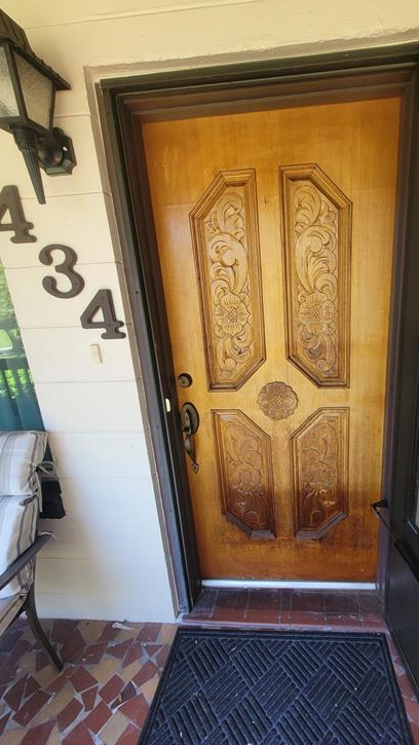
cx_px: 287
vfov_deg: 103.0
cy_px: 375
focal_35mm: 15
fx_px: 296
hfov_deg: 68.2
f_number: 2.2
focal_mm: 1.74
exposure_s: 1/60
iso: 50
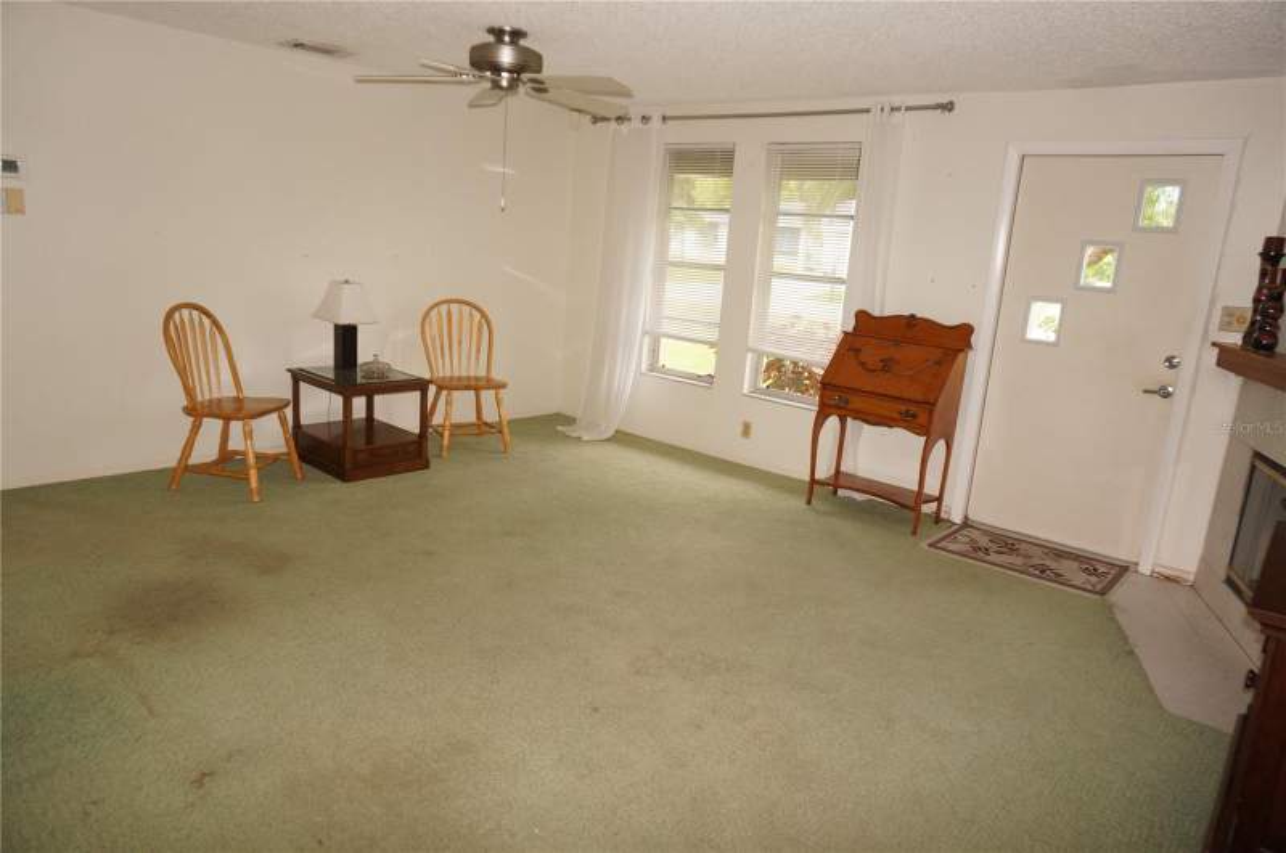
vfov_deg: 53.0
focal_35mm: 24
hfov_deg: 73.8
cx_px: 643
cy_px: 426
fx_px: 856
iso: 500
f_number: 4
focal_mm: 16
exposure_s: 1/160
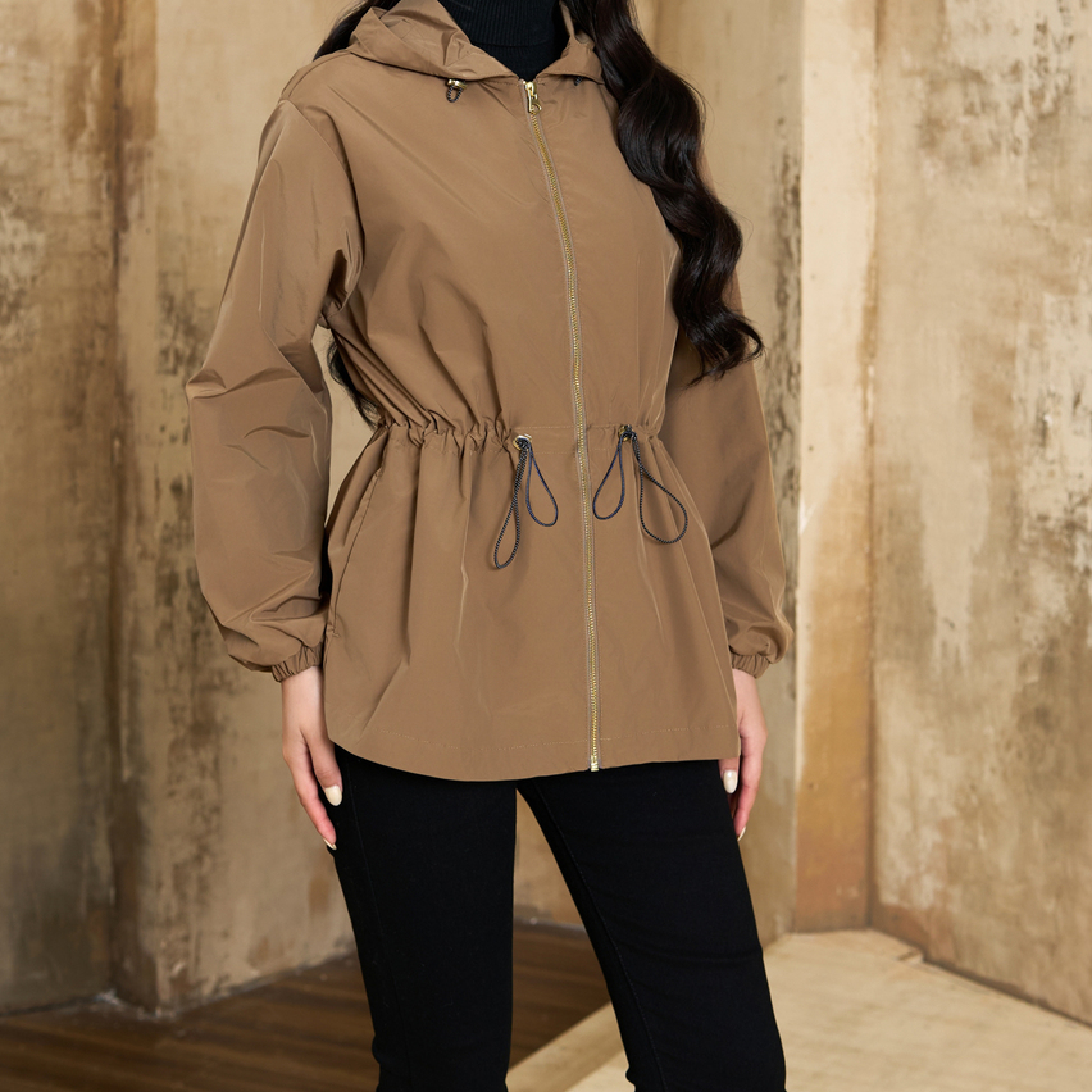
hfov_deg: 29.6
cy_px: 373
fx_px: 2070
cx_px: 541
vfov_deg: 29.4
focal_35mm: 58
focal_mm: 30
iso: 200
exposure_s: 1/160
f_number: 4
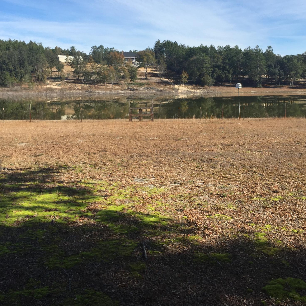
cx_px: 156
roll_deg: +0.3
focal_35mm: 35
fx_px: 350
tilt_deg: -3.4
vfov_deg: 46.8
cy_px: 115
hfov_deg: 47.2
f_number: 2.2
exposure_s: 1/1647
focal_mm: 4.15
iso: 32
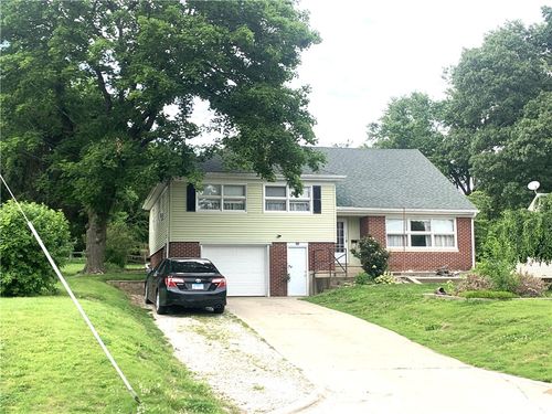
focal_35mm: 44
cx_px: 276
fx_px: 702
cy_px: 207
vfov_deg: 32.9
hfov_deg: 42.9
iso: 25
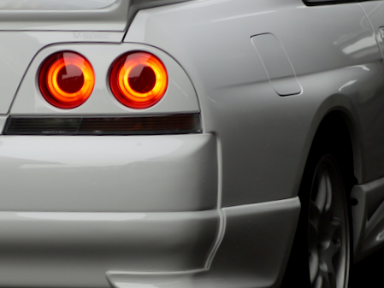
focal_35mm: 245
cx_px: 50
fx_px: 2719
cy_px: 61
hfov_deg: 8.1
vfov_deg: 6.1
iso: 100
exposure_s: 1/160
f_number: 1.2
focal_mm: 43
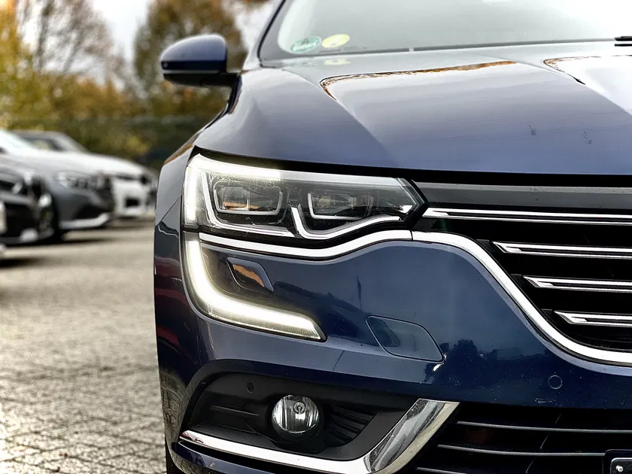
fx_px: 1168
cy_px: 237
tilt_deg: -4.6
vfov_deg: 22.9
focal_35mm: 64
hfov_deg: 30.3
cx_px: 316
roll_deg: +0.3
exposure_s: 1/100
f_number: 2.2
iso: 250
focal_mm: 7.5
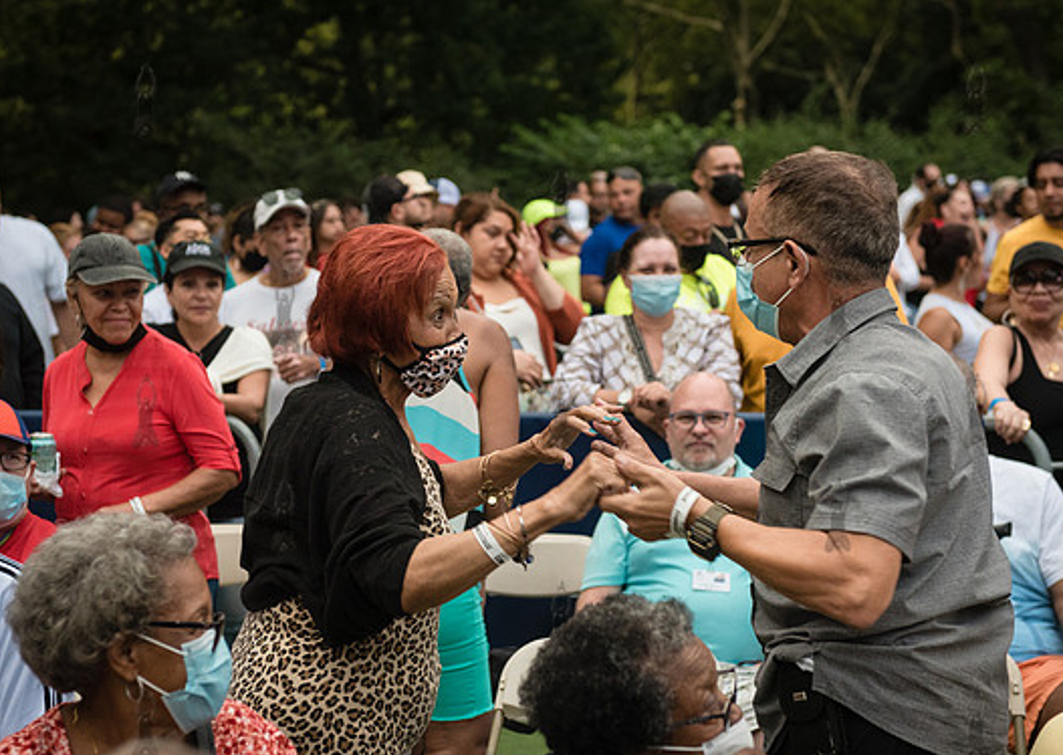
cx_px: 477
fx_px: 2229
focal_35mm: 74
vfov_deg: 19.2
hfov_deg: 26.8
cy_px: 382
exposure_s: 1/200
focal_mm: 60
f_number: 4
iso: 2000
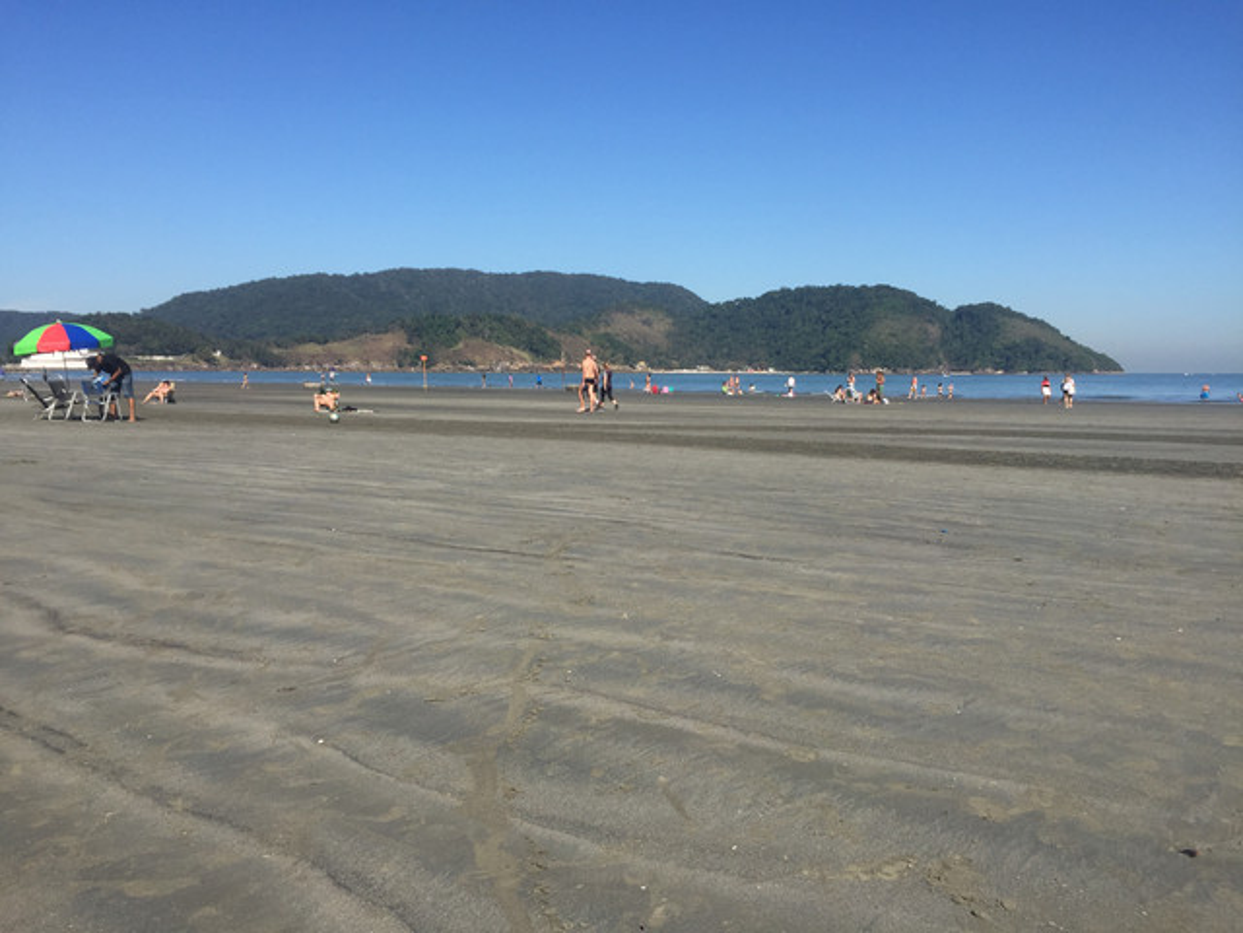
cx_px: 622
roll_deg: -1.2
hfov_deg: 61.7
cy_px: 466
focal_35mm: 29
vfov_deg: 48.2
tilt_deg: -4.9
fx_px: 1041
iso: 32
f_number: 2.2
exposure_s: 1/2326
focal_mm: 4.15
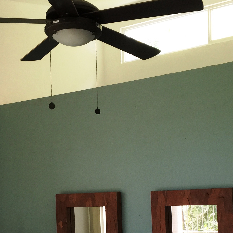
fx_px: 495
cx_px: 83
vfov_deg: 26.0
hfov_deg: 26.4
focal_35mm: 65
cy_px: 190
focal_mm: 4.15
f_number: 2.2
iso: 40
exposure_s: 1/30
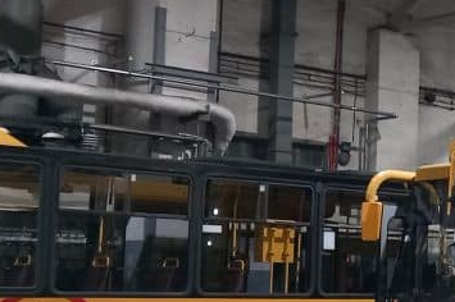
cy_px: 178
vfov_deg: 14.4
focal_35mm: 95
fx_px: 1200
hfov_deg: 18.4
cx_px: 731
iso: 200
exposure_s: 1/33.3
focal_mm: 4
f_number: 1.8
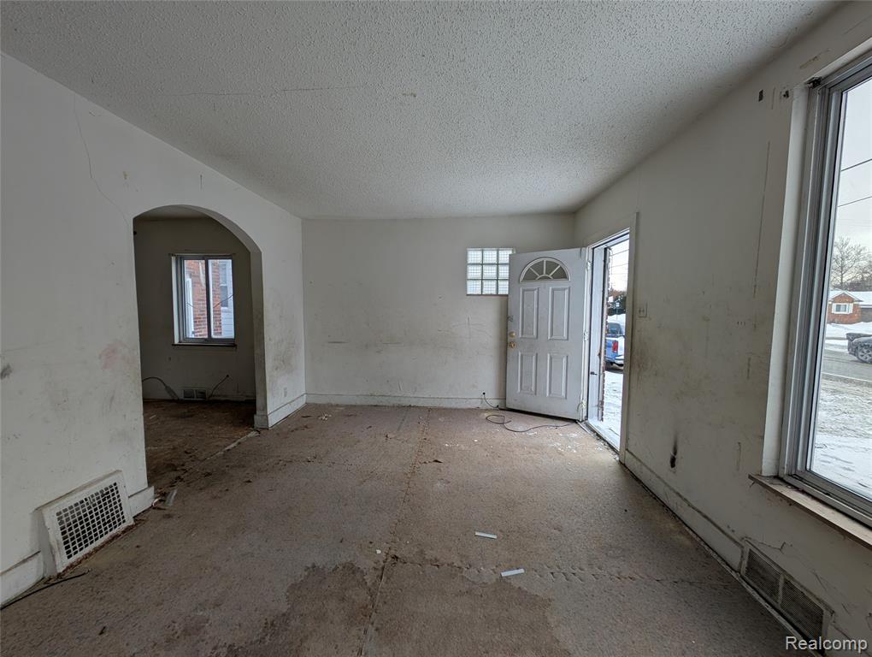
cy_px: 328
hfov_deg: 110.5
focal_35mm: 12
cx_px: 436
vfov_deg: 94.6
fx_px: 303
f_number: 1.95
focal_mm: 2.23
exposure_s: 1/482
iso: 38
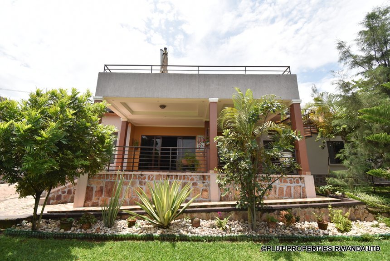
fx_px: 163
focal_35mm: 15
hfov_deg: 100.4
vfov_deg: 77.4
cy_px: 130
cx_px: 195
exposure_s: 1/200
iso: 100
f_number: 8
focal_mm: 10
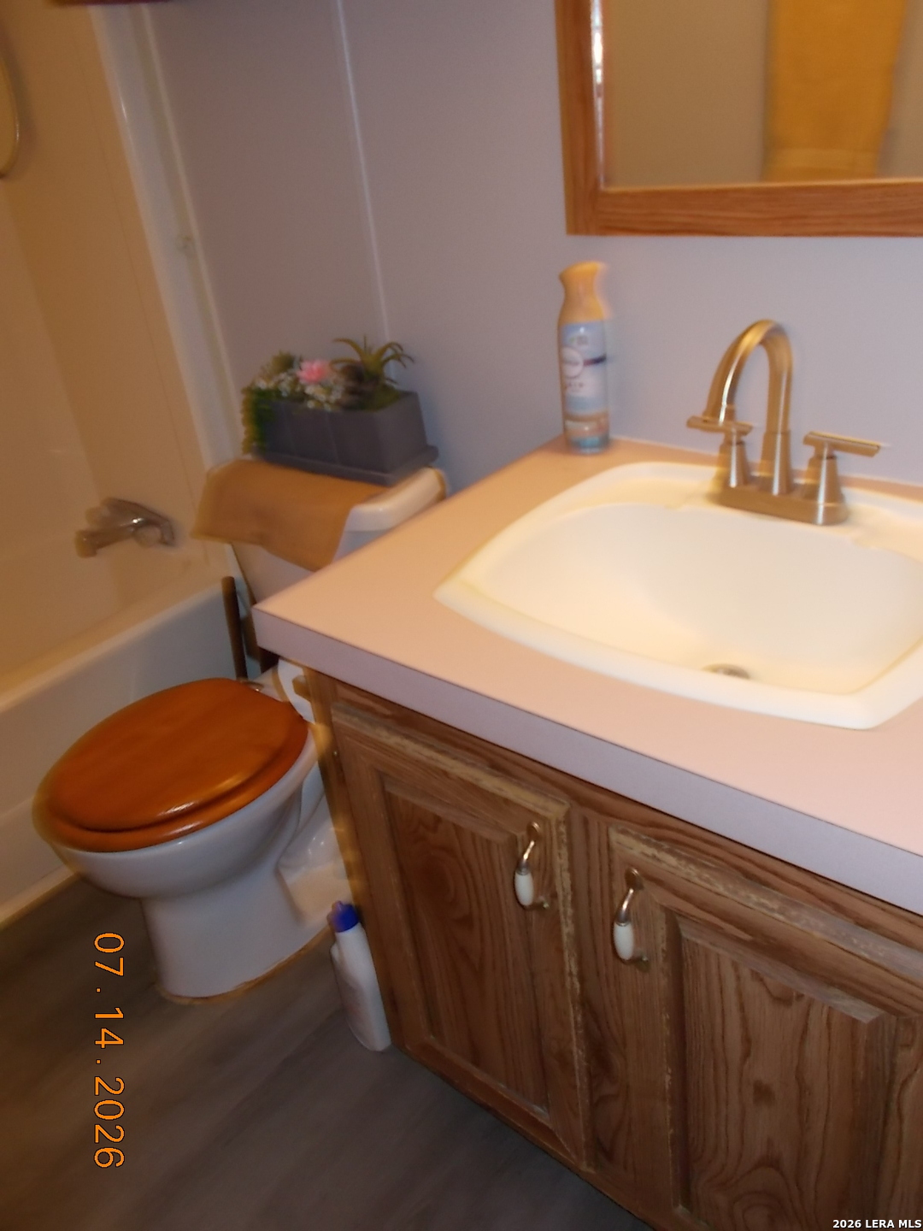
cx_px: 462
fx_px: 924
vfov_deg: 67.3
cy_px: 616
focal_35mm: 26
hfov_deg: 53.1
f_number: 3.2
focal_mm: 4.6
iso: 200
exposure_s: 1/25
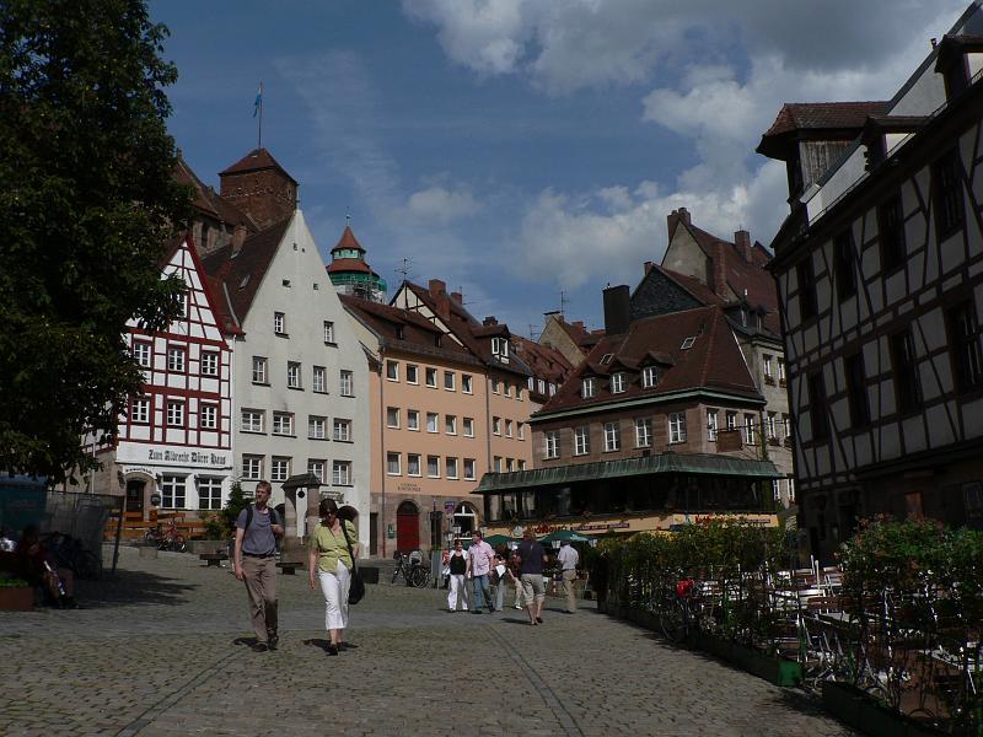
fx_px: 1022
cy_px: 368
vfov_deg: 39.7
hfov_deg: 51.4
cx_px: 492
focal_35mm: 36
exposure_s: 1/1600
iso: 80
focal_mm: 6
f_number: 5.6
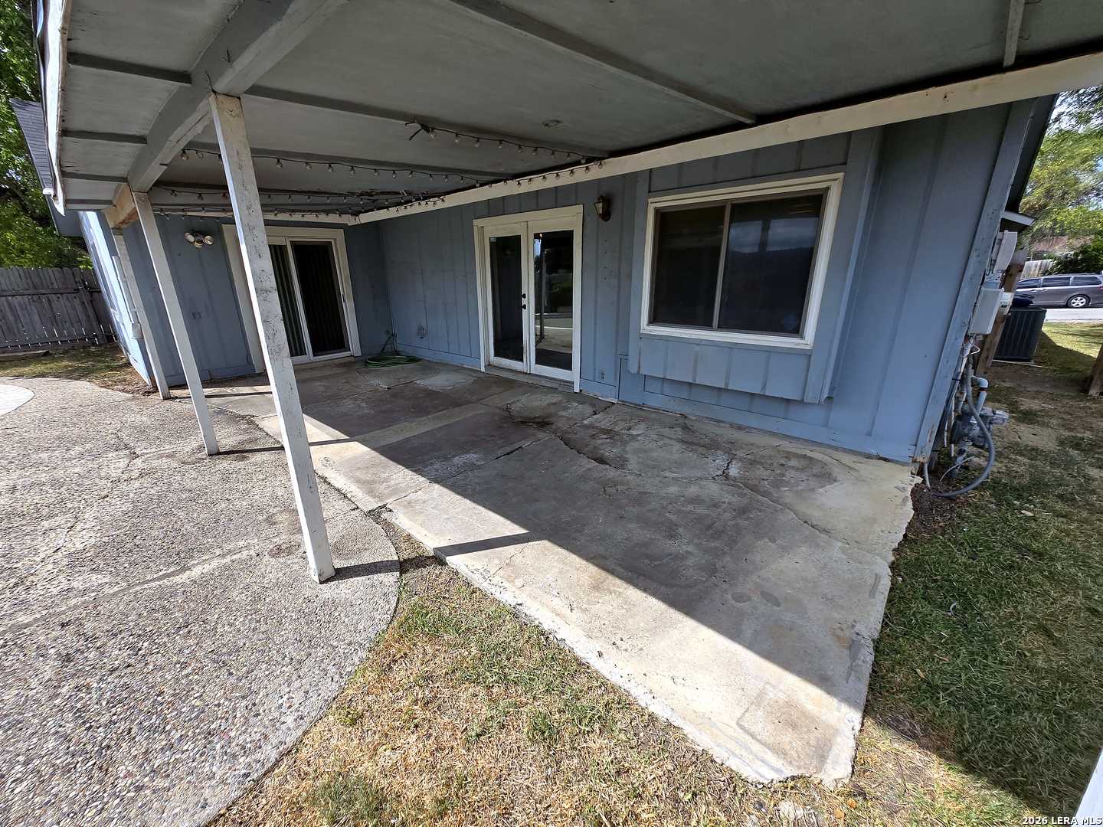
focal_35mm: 13
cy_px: 414
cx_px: 552
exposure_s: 1/924
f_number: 2.2
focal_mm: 1.7
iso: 25
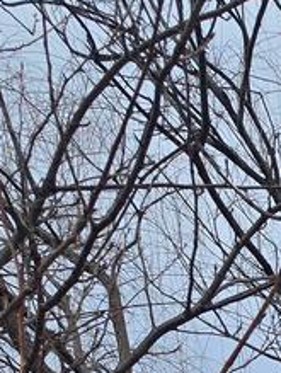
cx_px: 647
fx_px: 691
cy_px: 739
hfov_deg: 15.2
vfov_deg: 19.0
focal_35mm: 64
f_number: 2.2
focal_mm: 2.2
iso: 50
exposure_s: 1/1894
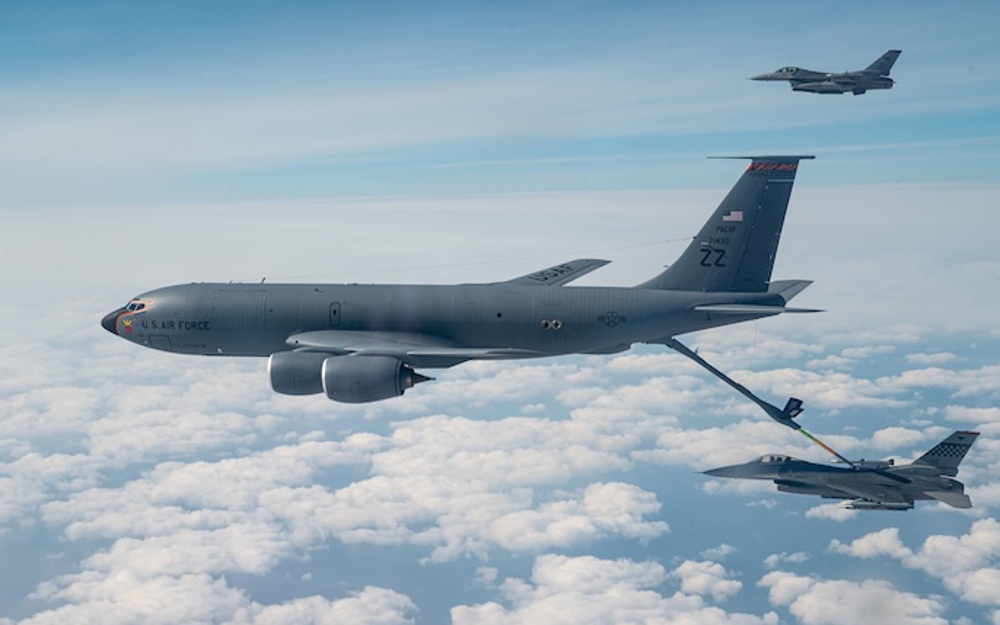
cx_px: 497
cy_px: 337
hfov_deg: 38.9
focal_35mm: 52
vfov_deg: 24.9
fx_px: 1417
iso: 320
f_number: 8
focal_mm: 50
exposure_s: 1/1250
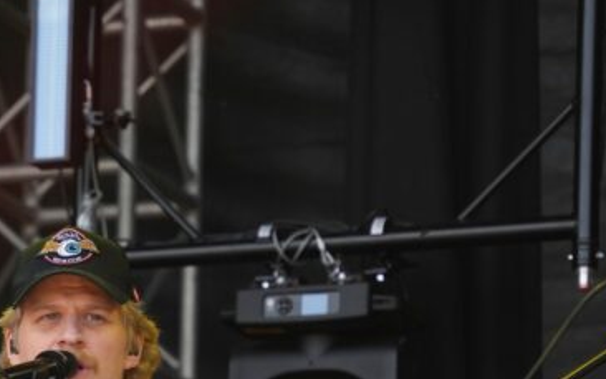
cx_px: 15
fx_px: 7799
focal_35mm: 472
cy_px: 381
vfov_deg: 2.8
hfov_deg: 4.4
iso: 250
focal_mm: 147
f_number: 5.6
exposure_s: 1/250
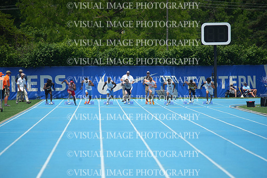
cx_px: 134
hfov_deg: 6.6
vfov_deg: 4.4
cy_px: 89
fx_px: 2300
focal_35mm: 310
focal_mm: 310
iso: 400
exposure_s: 1/2500
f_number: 5.6
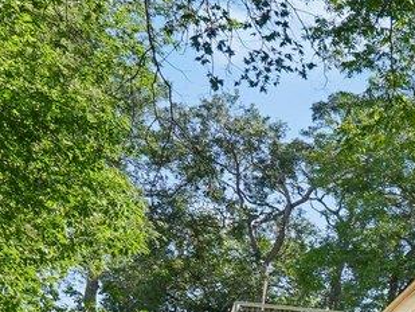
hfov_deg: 12.2
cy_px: 548
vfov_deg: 13.2
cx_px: 1158
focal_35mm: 102
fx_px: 1223
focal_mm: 16
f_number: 8
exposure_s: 1/125
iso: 200
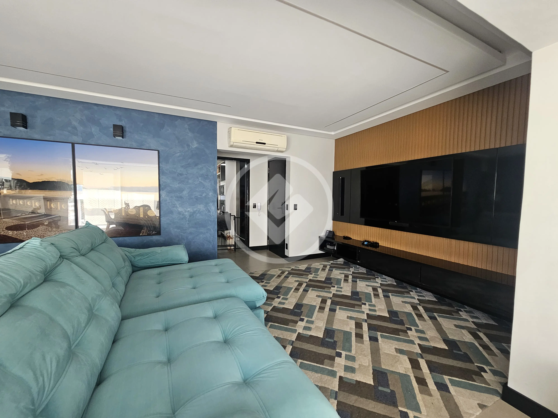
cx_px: 279
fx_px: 210
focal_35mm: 13
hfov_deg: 106.2
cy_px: 209
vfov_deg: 89.9
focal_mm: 2.2
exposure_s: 1/60
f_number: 2.2
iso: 160
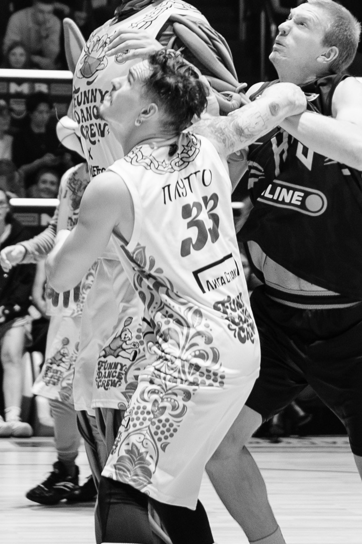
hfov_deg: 8.5
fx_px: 2429
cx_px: 85
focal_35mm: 161
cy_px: -127
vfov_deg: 12.4
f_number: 1.4
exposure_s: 1/320
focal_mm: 35
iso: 320
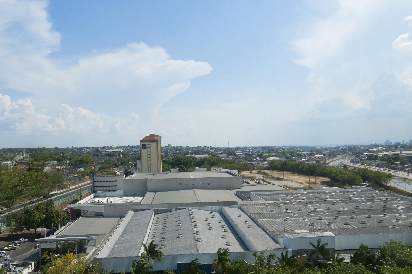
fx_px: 343
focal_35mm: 30
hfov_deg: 62.0
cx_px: 210
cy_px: 143
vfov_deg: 43.5
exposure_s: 1/125
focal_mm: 14
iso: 200
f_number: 5.6
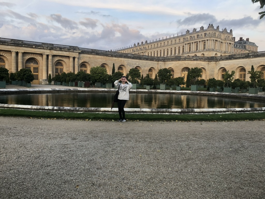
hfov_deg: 63.4
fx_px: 214
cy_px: 100
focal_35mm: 28
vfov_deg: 49.7
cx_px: 132
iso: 50
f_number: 1.8
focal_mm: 3.99
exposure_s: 1/120
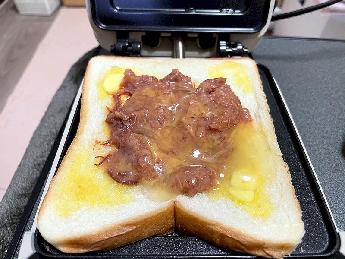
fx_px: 259
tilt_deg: -47.9
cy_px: 130
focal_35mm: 26
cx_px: 172
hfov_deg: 67.3
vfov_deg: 53.1
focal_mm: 4.2
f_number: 1.6
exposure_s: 1/50
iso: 100
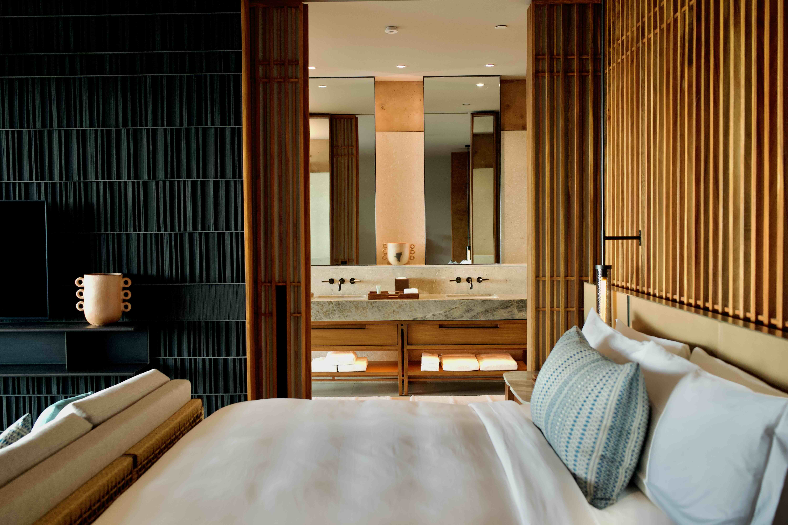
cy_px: 262
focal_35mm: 35
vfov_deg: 37.9
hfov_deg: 54.4
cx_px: 394
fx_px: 766
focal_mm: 35
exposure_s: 1/160
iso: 800
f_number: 2.8
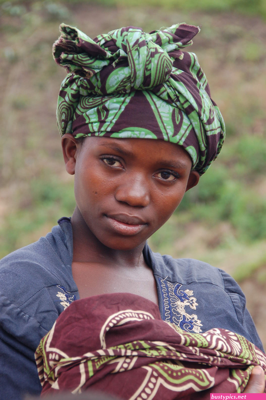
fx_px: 1749
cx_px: 133
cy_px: 200
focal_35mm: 158
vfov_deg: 13.1
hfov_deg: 8.7
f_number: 8
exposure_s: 1/60
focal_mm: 105
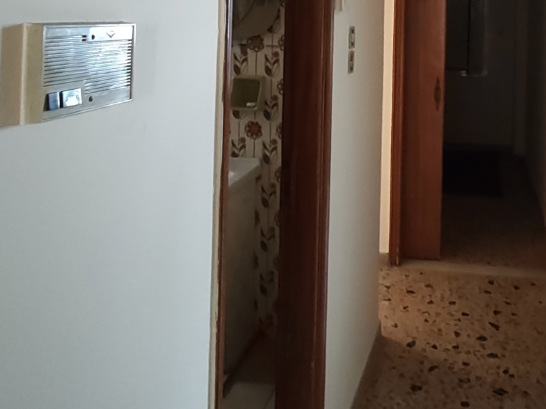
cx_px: 381
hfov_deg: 50.1
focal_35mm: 36
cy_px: 10
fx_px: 568
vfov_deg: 36.1
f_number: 2.2
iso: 2000
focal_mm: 1.67
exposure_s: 1/20
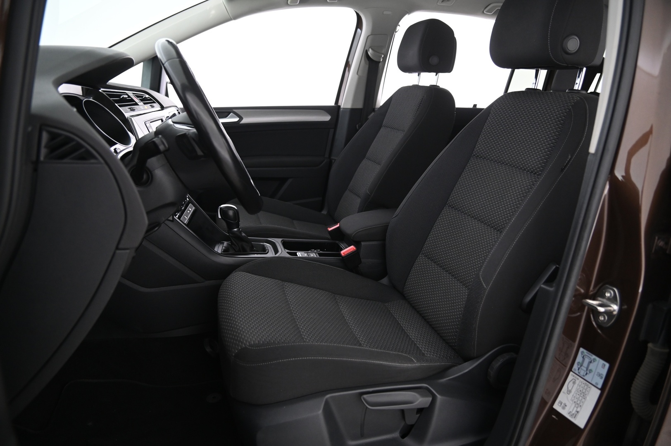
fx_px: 447
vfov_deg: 53.1
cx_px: 336
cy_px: 223
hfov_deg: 73.8
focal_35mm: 24
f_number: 4
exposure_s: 1/15
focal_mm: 24
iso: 2000
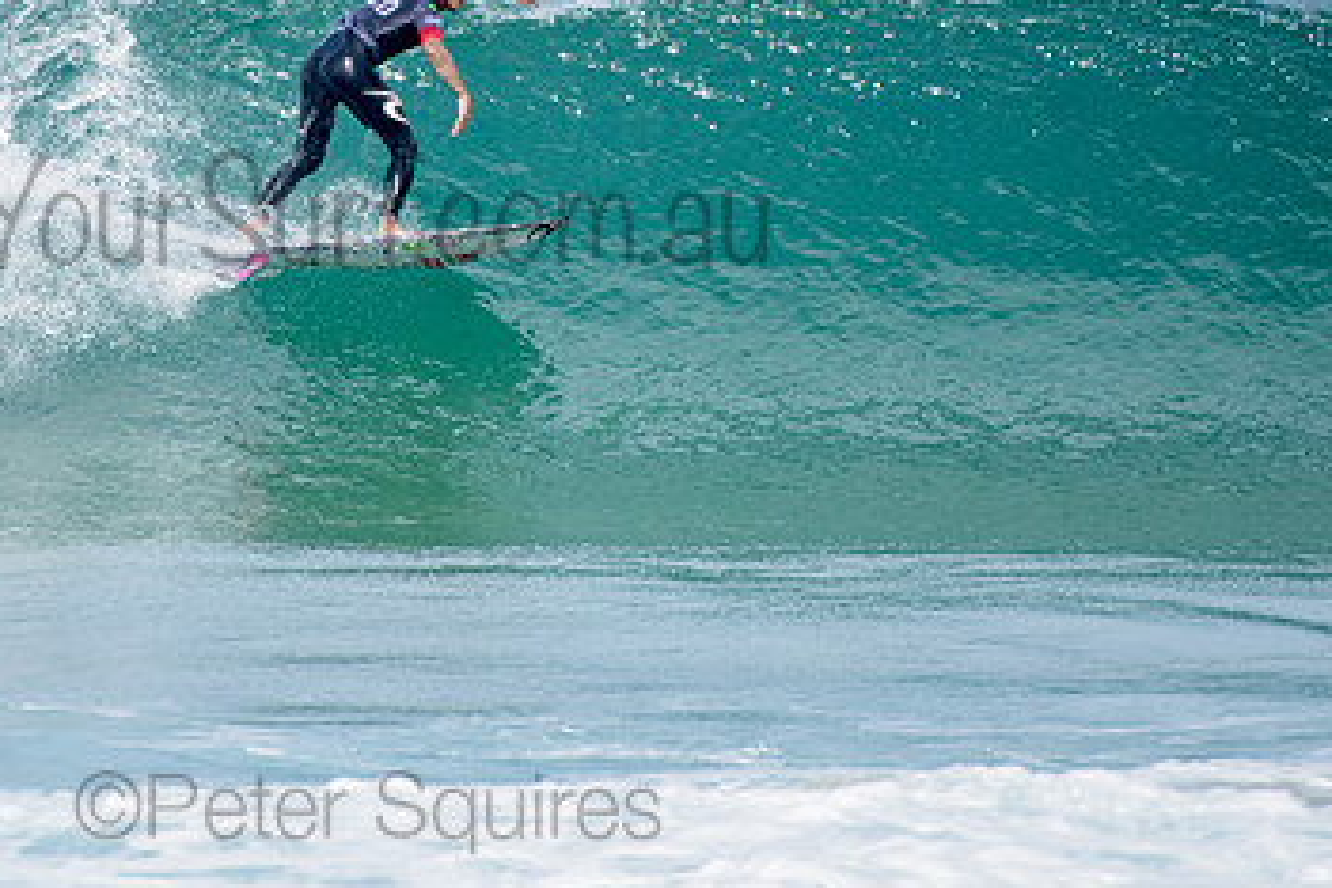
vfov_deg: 1.7
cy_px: 176
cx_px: 368
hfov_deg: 2.5
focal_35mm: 826
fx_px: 30560
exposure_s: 1/2000
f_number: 5.6
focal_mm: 500
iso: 250
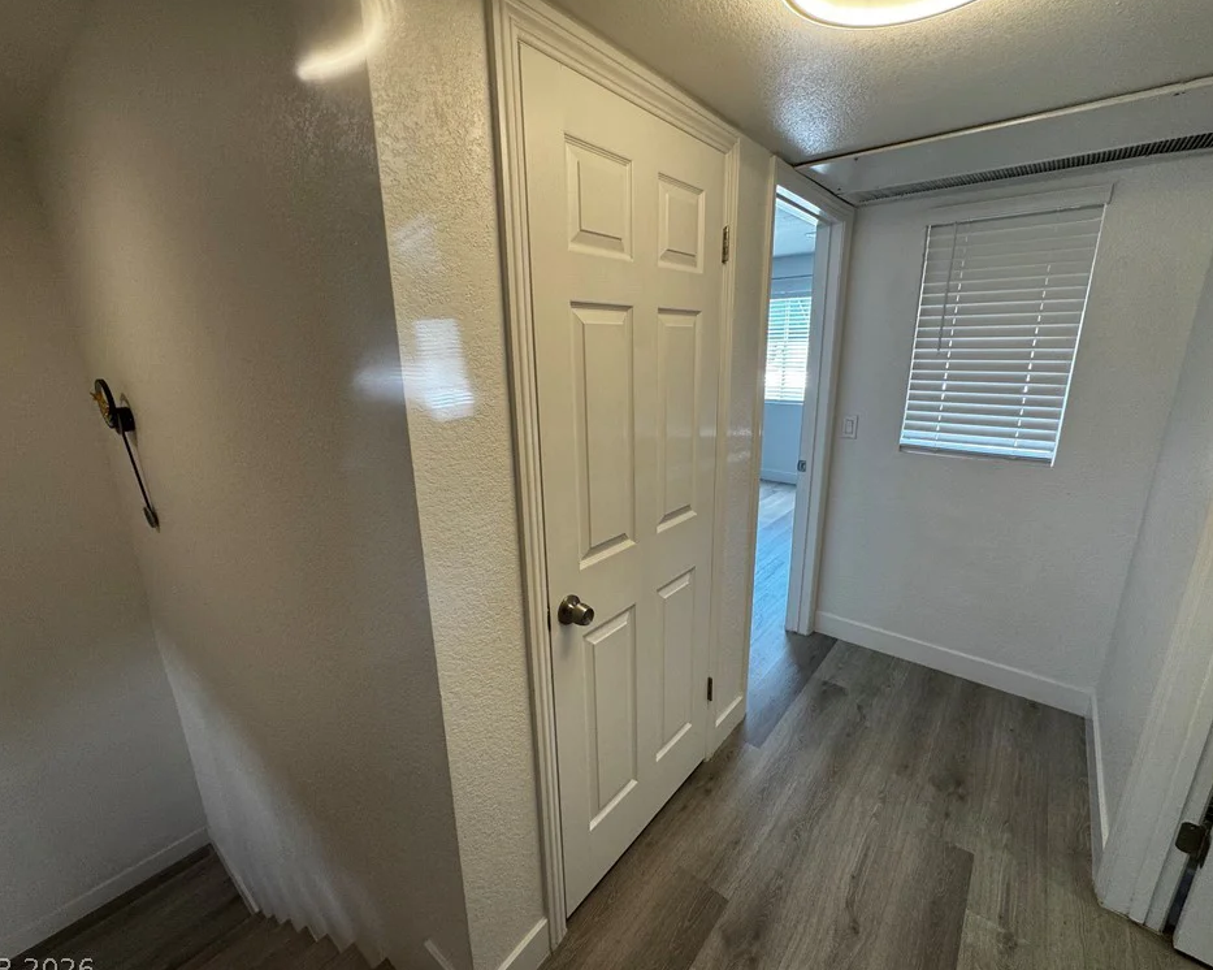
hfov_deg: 96.8
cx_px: 619
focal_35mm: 15
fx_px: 538
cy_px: 492
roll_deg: +0.9
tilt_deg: -15.3
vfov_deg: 84.0
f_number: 2.2
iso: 125
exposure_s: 1/120
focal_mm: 2.22
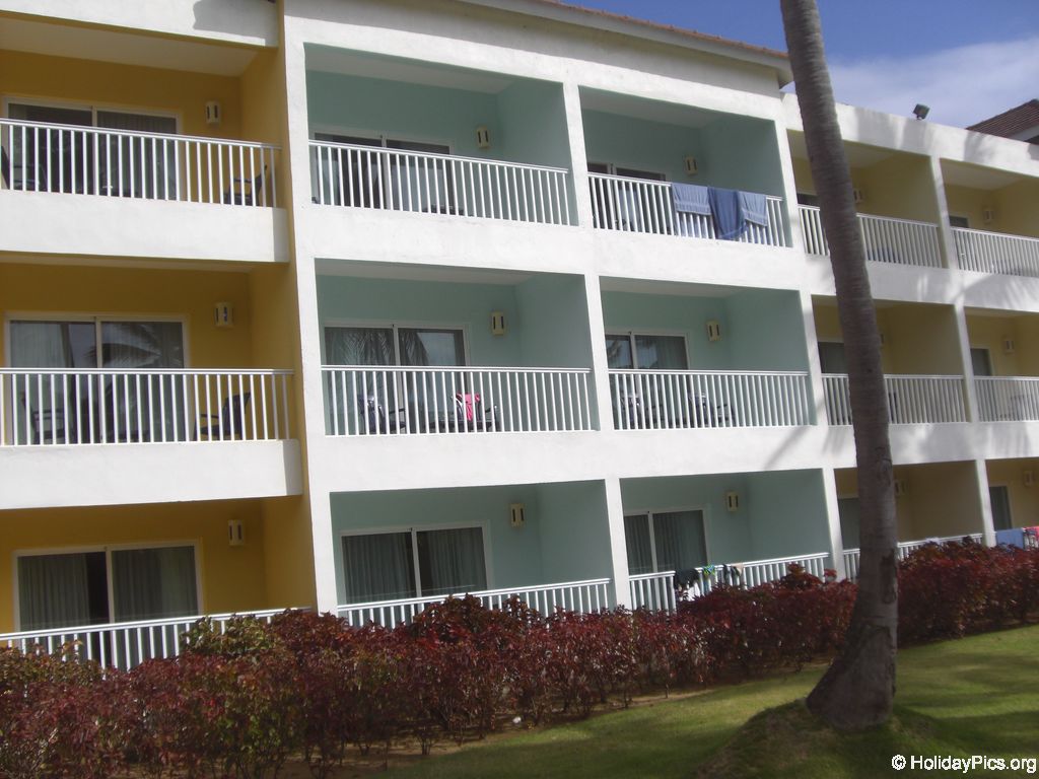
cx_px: 520
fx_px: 1141
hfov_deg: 49.0
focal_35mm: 38
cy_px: 390
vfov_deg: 37.7
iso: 64
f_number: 8
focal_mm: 6.2
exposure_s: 1/250
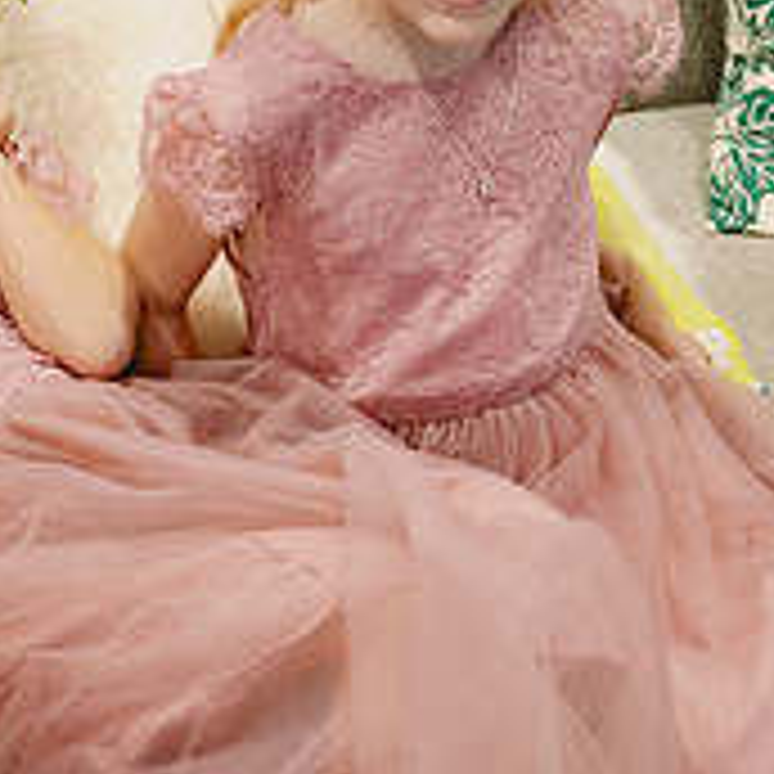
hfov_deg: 17.6
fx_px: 2479
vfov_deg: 17.7
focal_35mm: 98
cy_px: 423
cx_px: 196
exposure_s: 1/250
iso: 1600
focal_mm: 44
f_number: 2.8
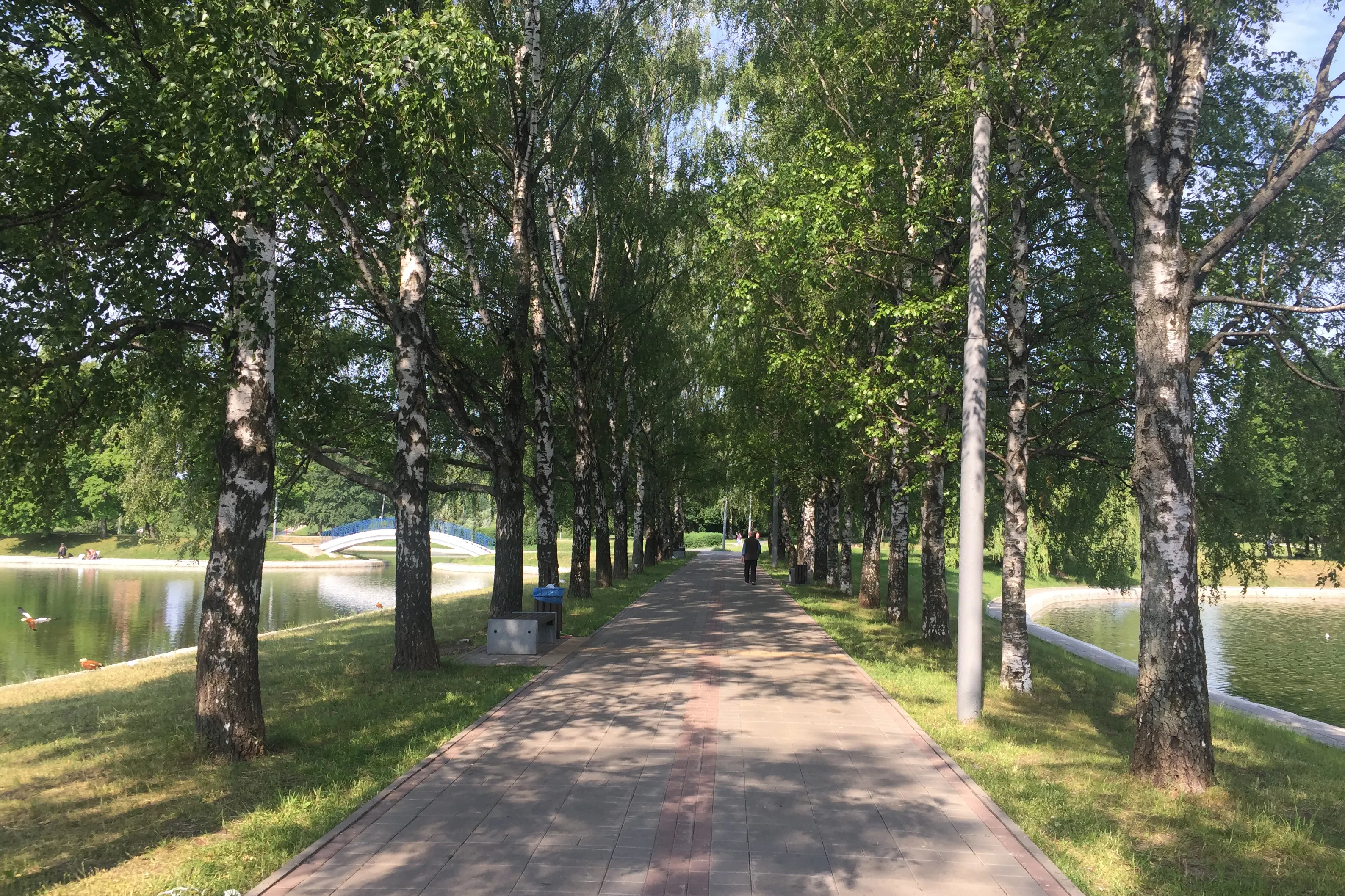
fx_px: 1158
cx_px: 678
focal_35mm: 31
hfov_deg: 60.3
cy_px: 446
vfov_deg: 42.3
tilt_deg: +3.8
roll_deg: -2.2
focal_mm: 4.15
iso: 32
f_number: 2.2
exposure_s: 1/581
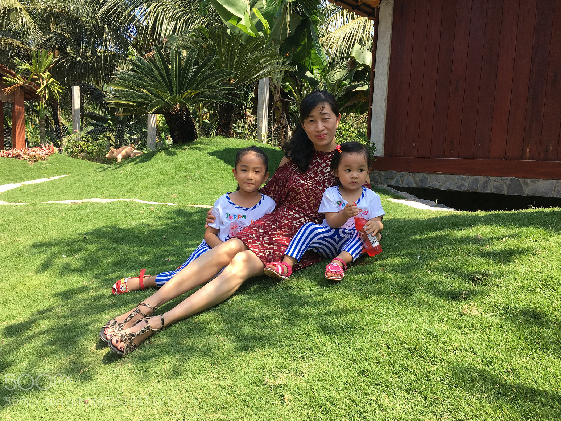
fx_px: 486
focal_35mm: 30
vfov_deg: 46.8
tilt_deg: -4.5
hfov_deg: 60.0
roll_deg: -2.3
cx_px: 272
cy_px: 212
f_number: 2.2
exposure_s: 1/513
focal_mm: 4.15
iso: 25
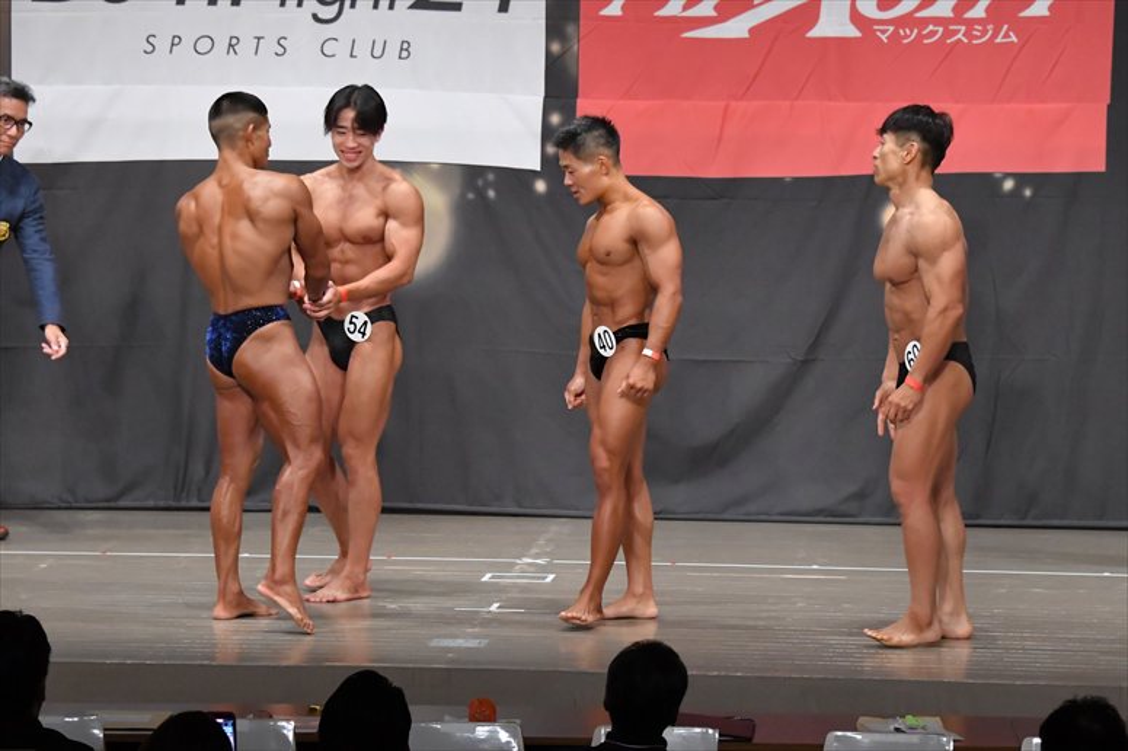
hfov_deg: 12.2
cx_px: 564
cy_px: 376
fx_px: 5261
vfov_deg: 8.2
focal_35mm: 168
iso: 6400
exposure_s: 1/400
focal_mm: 112
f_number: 5.6
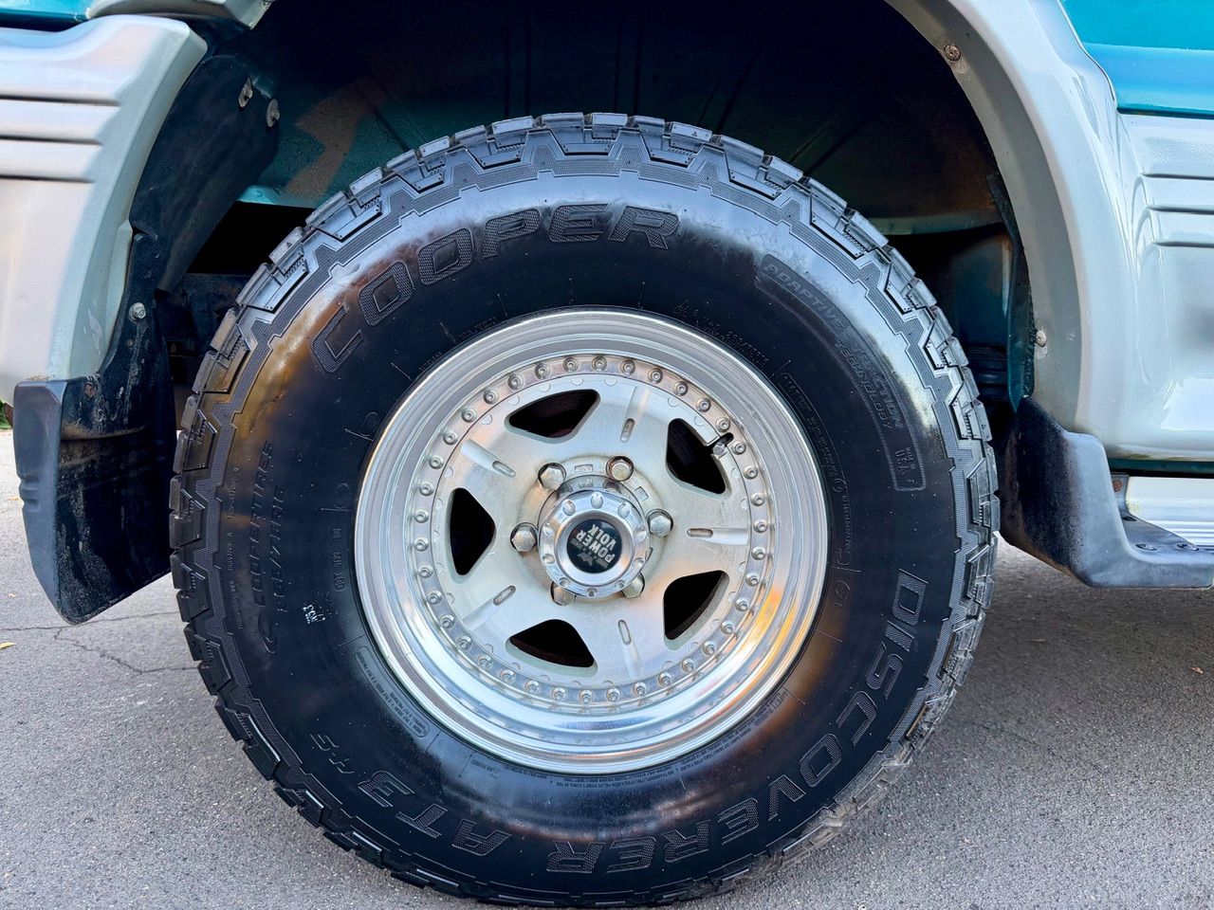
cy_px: 455
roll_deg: -1.2
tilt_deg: -8.9
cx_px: 607
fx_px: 842
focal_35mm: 24
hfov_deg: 71.6
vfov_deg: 56.8
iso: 160
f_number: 1.78
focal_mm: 6.76
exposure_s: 1/128
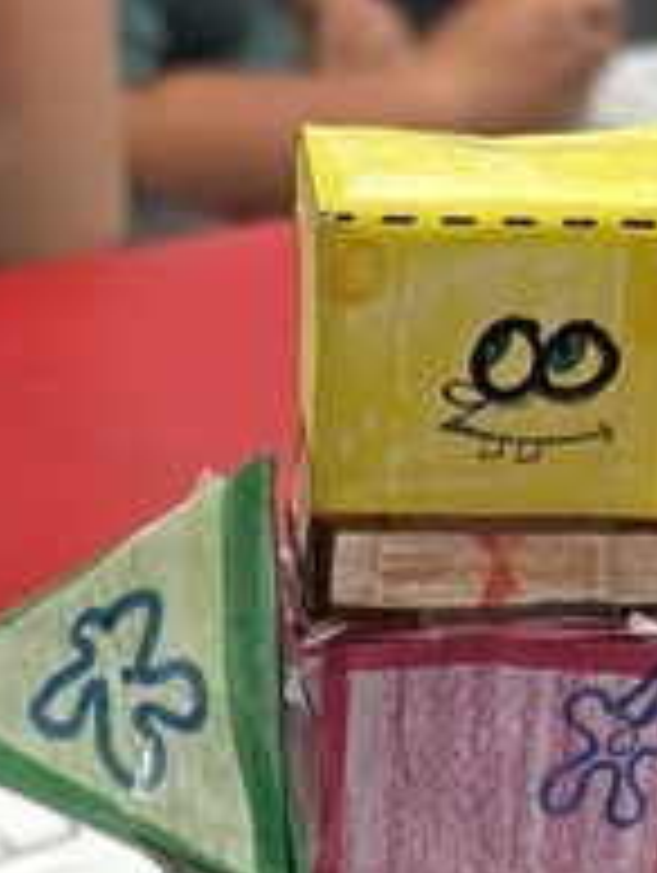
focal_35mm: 137
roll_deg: -0.6
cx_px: 454
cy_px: 1796
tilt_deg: -36.9
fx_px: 3459
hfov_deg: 10.8
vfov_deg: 12.5
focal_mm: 5.96
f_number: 1.6
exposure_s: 1/120
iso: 100
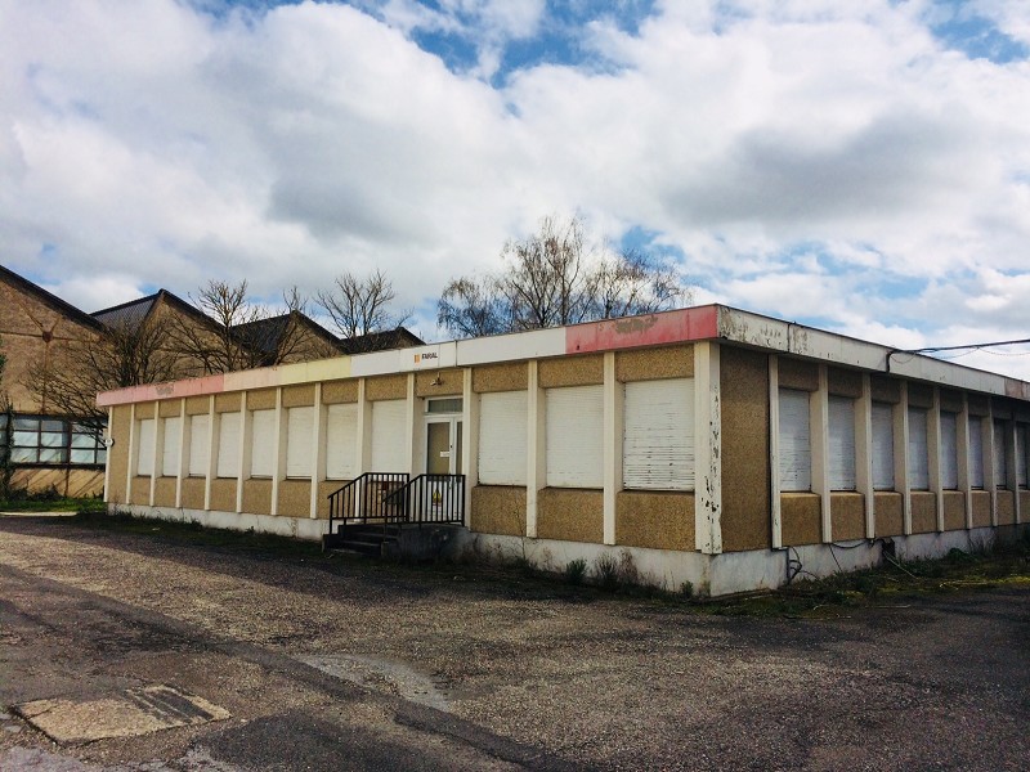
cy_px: 386
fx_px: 863
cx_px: 515
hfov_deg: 61.7
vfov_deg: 48.2
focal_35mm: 29
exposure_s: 1/5882
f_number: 2.2
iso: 40
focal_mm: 4.15
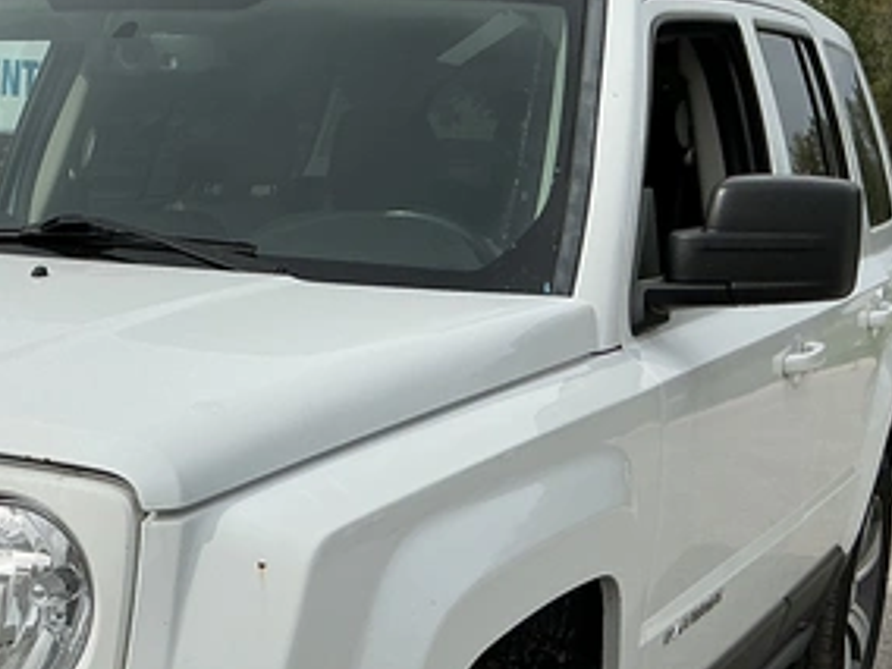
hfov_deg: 25.0
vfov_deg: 19.6
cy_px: 570
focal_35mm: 74
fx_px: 1907
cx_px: -6
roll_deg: -2.2
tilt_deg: -11.7
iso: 25
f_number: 1.8
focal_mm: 3
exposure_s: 1/2801
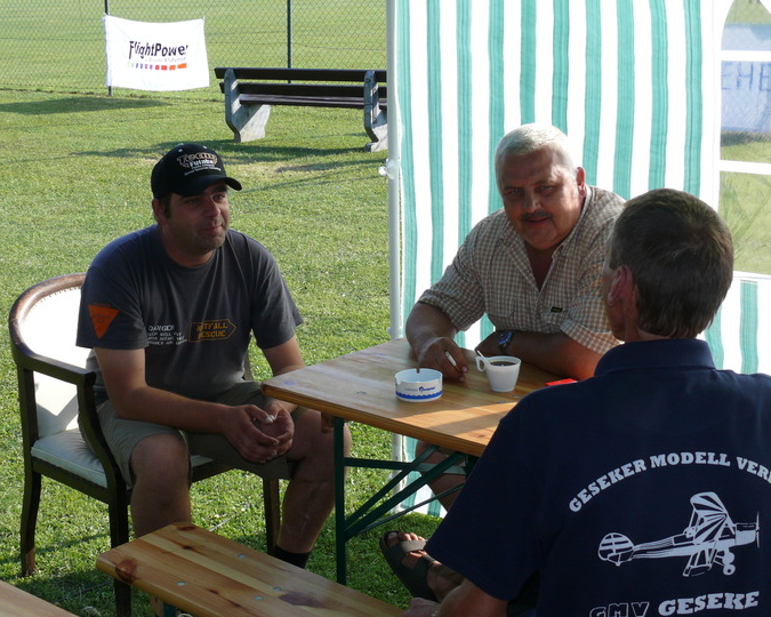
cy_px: 322
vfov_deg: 25.8
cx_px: 370
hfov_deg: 32.0
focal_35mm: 59
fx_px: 1346
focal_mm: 10.8
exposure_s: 1/200
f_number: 5
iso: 100
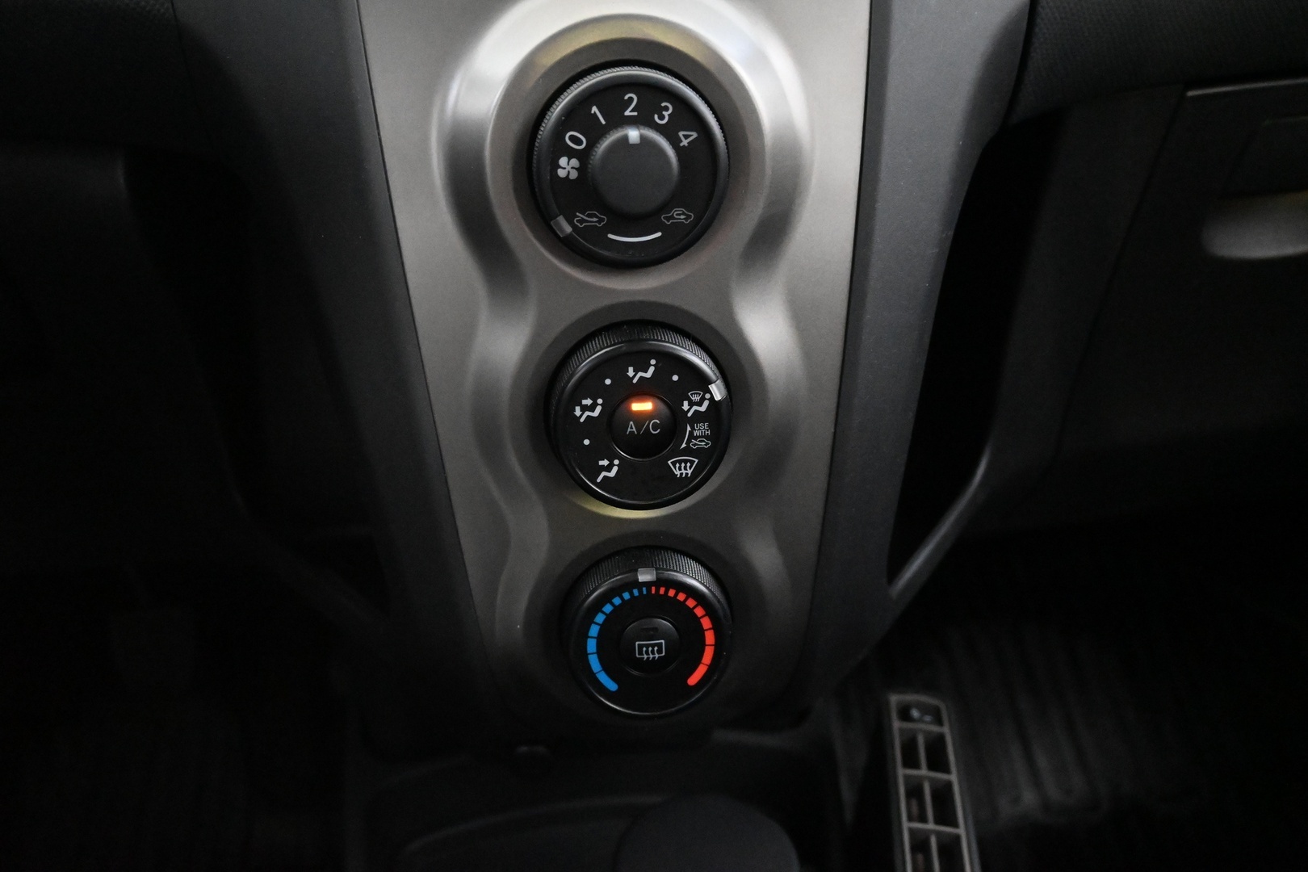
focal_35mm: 29
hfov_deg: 63.2
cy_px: 436
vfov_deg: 44.6
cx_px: 654
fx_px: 1063
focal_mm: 19.5
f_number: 3.8
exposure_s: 1/30
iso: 10000
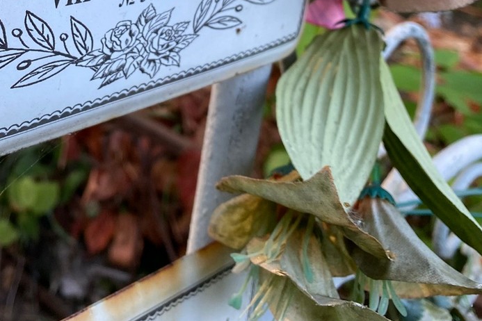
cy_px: -52
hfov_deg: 35.7
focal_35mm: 54
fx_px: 723
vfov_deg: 23.2
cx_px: 100
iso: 50
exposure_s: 1/122
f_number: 1.8
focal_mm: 4.25
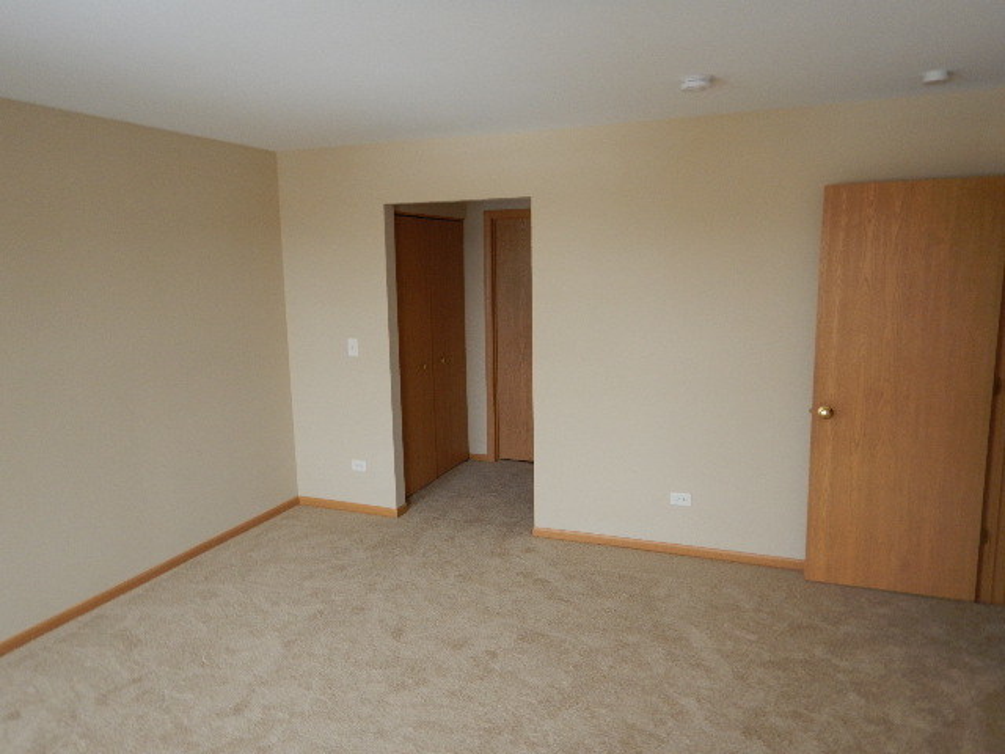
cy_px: 377
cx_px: 502
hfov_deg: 71.6
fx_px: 697
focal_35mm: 24
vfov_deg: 56.8
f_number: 2.8
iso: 125
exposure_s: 1/60
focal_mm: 4.3
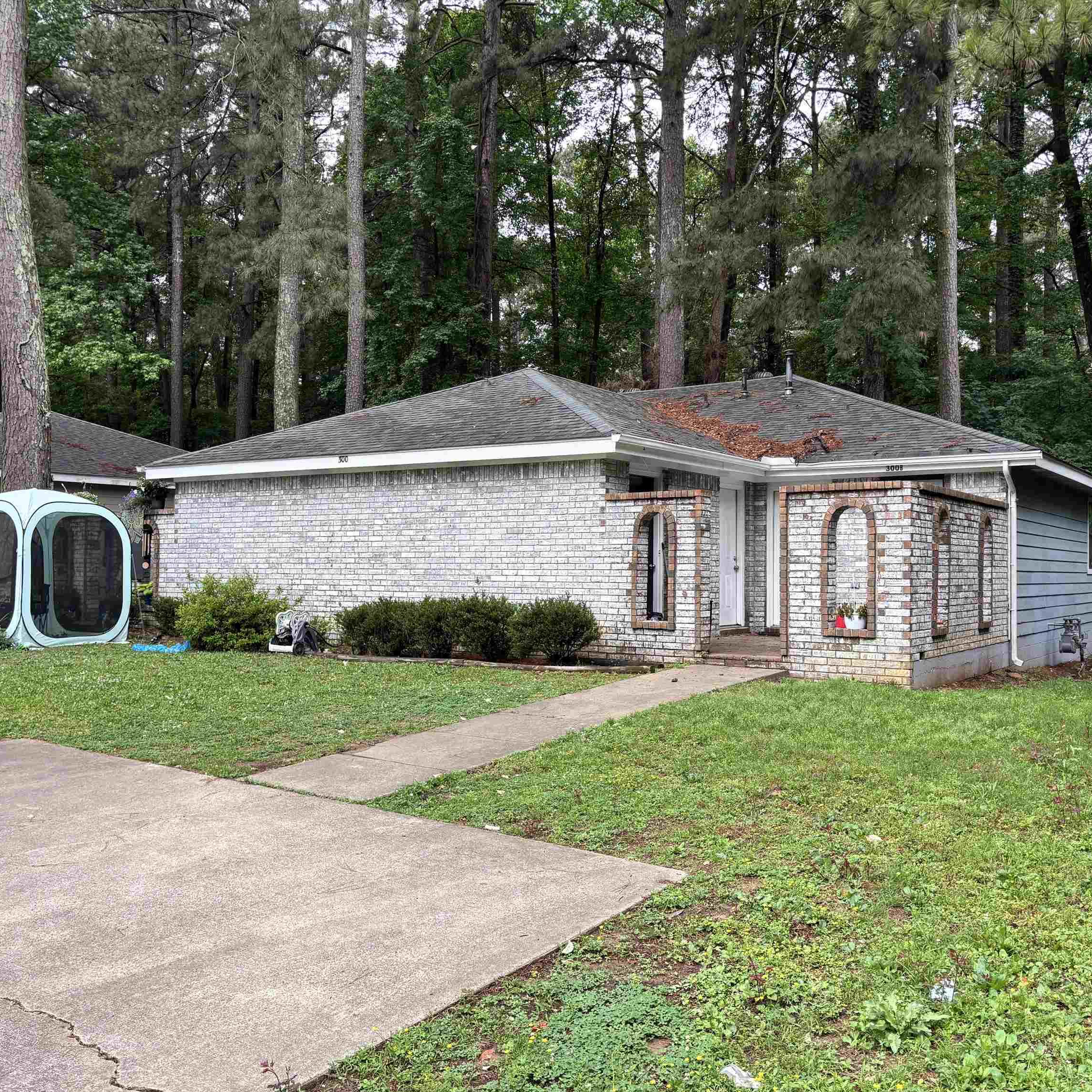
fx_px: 1106
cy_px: 543
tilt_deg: +1.7
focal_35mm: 31
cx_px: 574
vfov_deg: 52.5
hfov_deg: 52.5
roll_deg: +0.0
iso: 50
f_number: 1.6
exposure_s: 1/520
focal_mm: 5.96
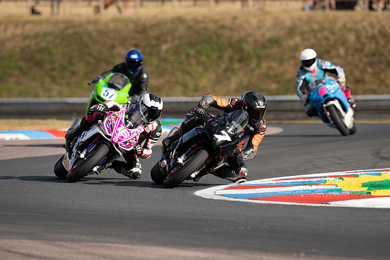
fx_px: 4334
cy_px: 130
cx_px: 195
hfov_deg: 5.2
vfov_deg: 3.4
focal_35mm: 400
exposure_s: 1/500
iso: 100
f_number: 4.5
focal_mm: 400
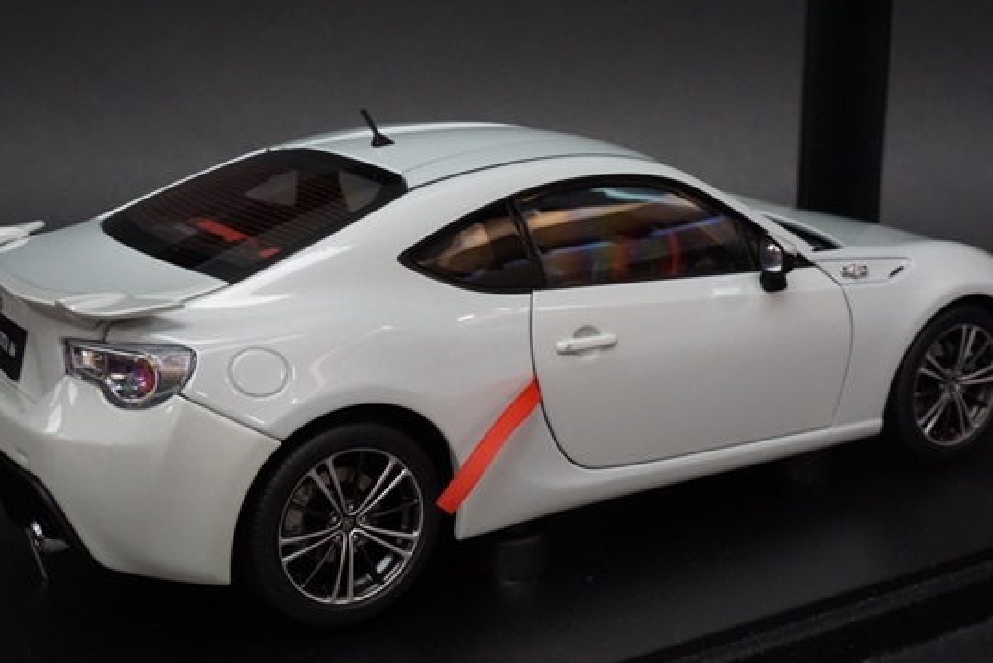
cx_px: 485
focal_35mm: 50
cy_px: 313
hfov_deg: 39.6
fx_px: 1379
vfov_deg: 27.0
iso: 3200
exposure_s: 1/10
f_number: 13
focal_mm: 28
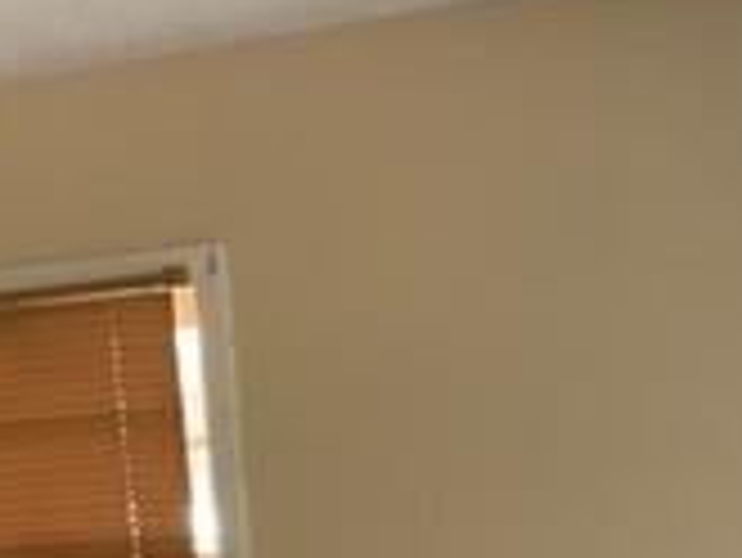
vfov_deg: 13.4
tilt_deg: -5.9
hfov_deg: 19.1
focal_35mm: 101
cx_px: 666
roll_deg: +2.6
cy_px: 958
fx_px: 2167
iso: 320
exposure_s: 1/60
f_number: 1.6
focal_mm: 4.2
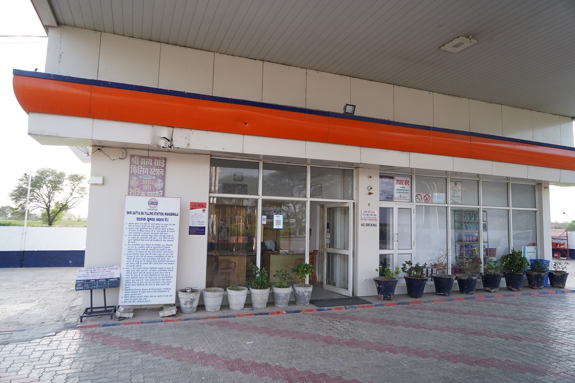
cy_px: 192
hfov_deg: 73.8
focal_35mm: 24
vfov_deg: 53.1
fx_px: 383
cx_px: 288
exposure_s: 1/200
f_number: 4
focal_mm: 24
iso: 250
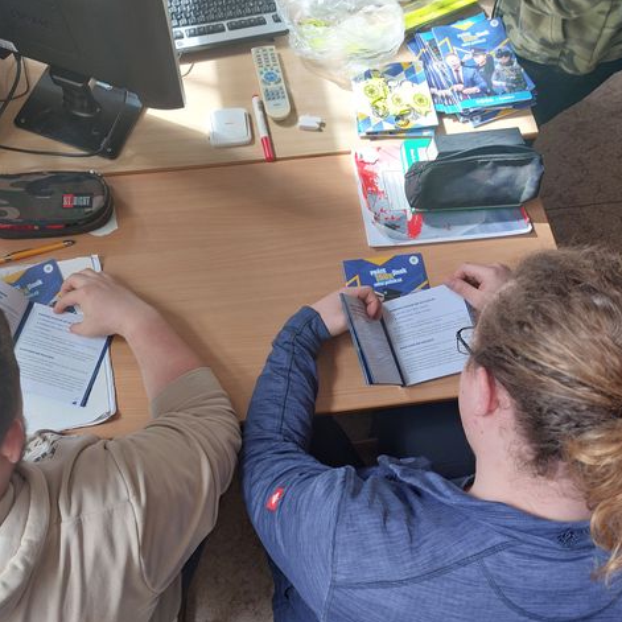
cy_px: 313
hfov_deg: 53.7
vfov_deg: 54.0
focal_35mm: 30
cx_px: 252
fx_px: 610
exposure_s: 1/50
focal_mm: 5.23
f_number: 1.8
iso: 40
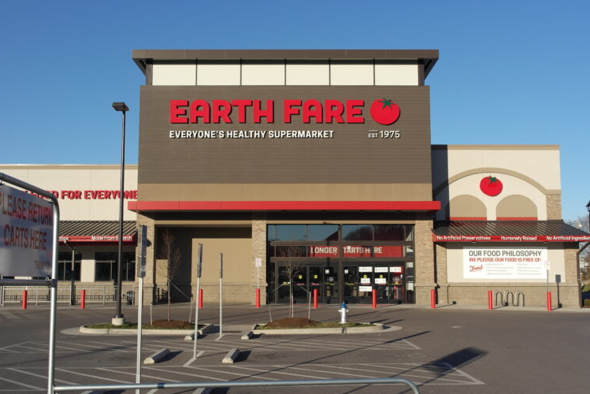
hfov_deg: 47.4
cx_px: 299
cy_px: 196
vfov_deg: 32.7
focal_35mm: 41
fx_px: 672
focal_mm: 26
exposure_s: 1/320
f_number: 7.1
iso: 100
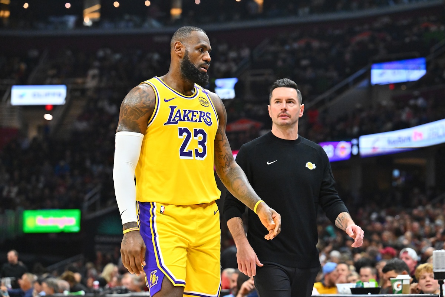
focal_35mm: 110
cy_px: 148
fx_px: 1360
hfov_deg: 18.6
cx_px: 222
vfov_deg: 12.5
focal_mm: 110
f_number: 4
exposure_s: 1/2000
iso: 6400
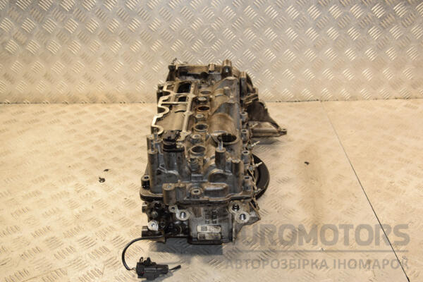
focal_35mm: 39
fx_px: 458
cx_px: 212
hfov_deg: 49.6
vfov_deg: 34.2
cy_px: 141
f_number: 6.3
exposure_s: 1/200
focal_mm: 26
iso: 800
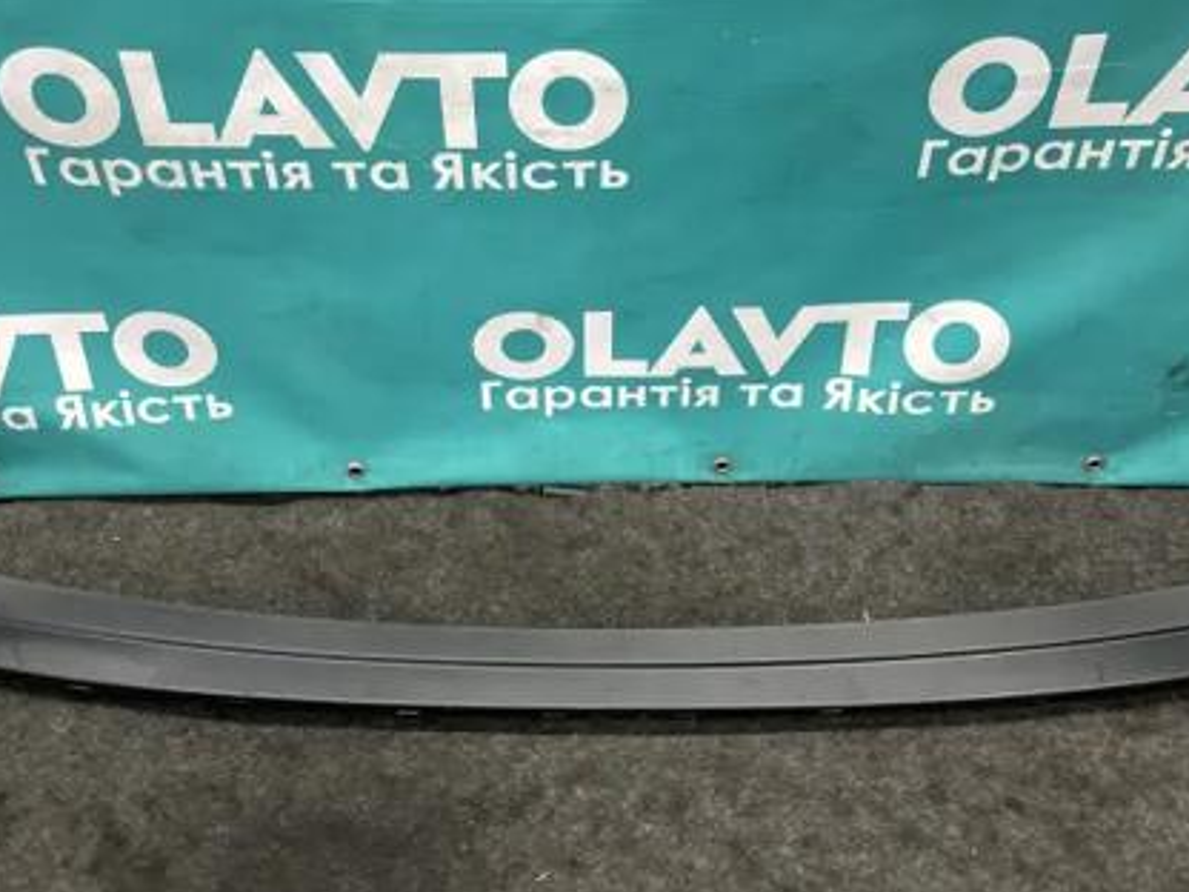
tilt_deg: -39.4
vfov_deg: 35.4
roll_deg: +1.8
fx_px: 1374
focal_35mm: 40
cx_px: 577
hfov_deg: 46.8
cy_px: 252
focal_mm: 4.2
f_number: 1.6
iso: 200
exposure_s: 1/50
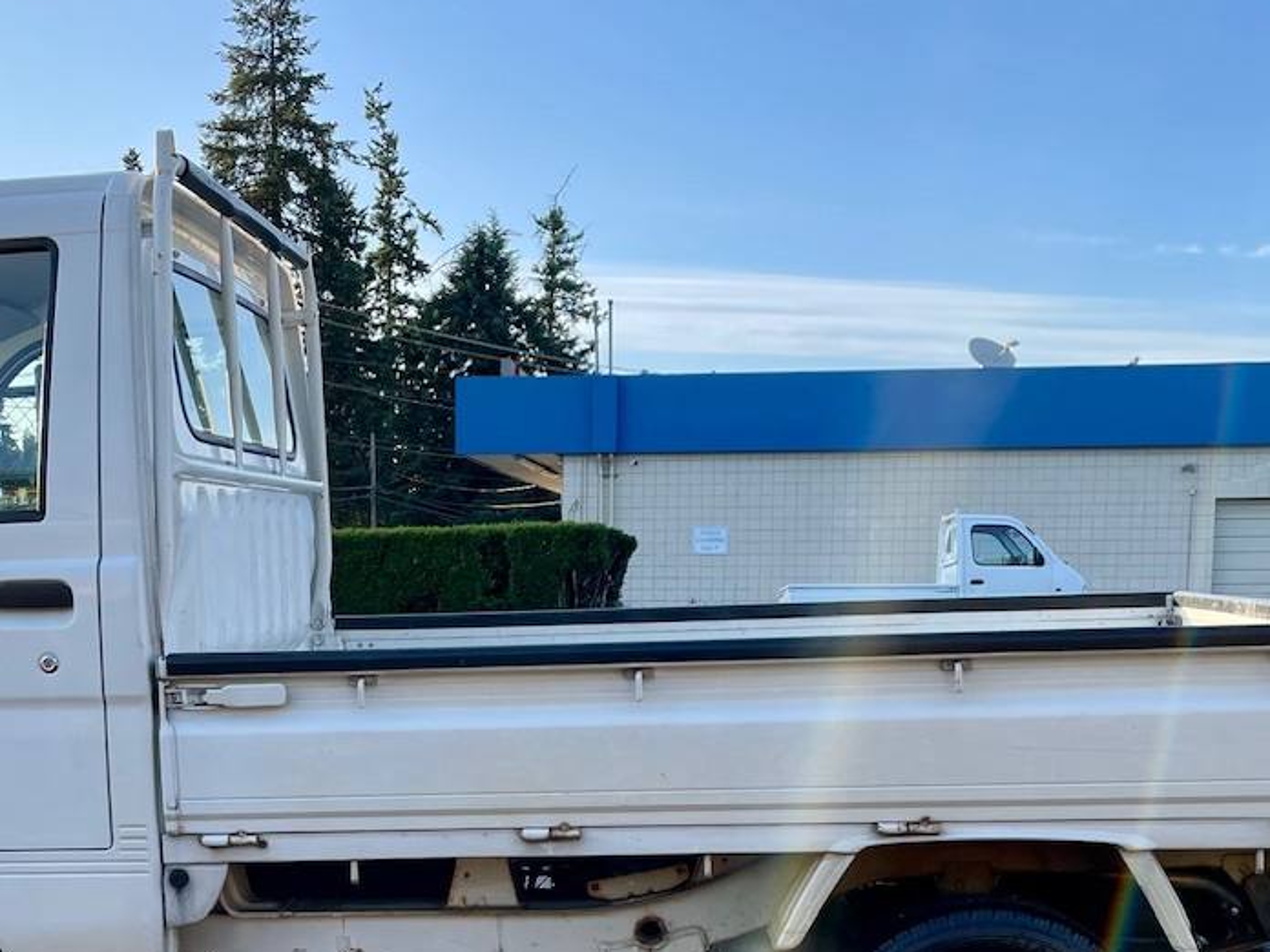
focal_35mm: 46
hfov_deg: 40.9
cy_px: 759
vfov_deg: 30.8
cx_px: 467
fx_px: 1688
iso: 32
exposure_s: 1/755
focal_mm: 5.1
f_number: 1.6
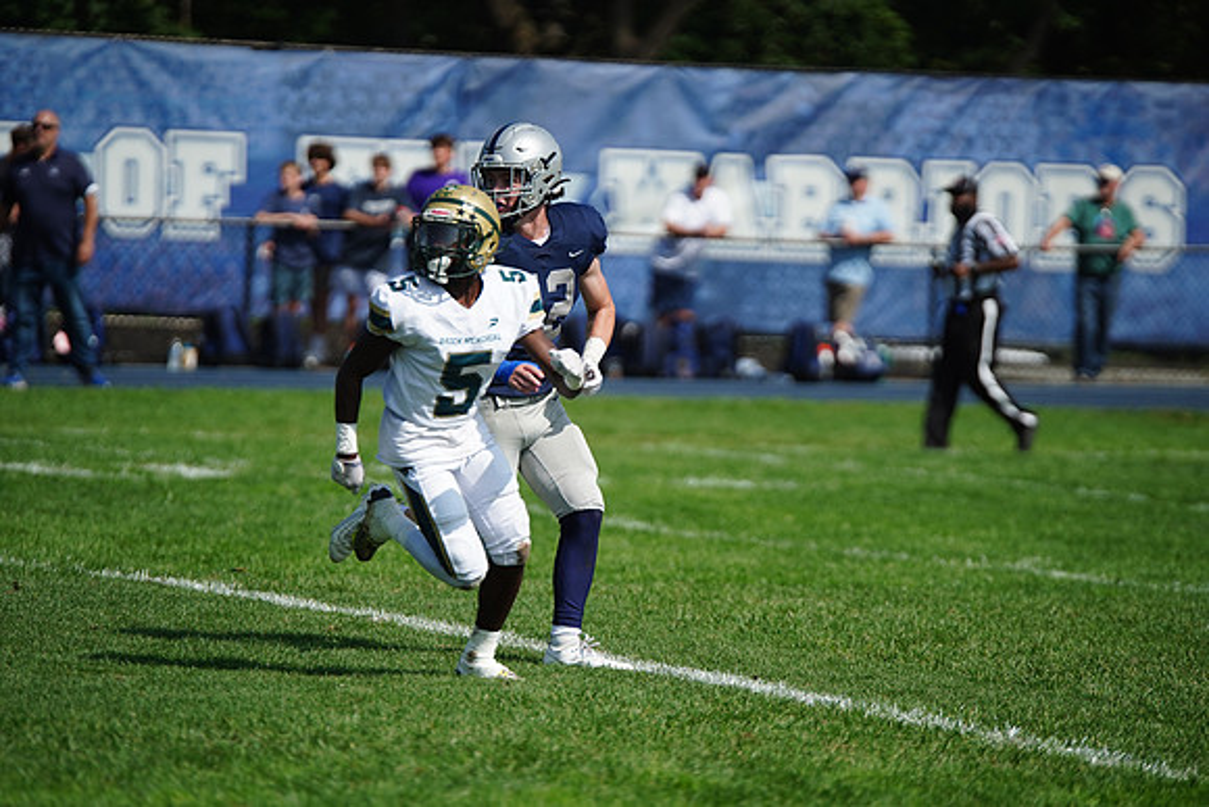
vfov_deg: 5.3
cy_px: 404
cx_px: 604
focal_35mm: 261
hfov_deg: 7.9
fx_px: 8767
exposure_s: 1/6400
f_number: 2.8
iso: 400
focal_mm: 261
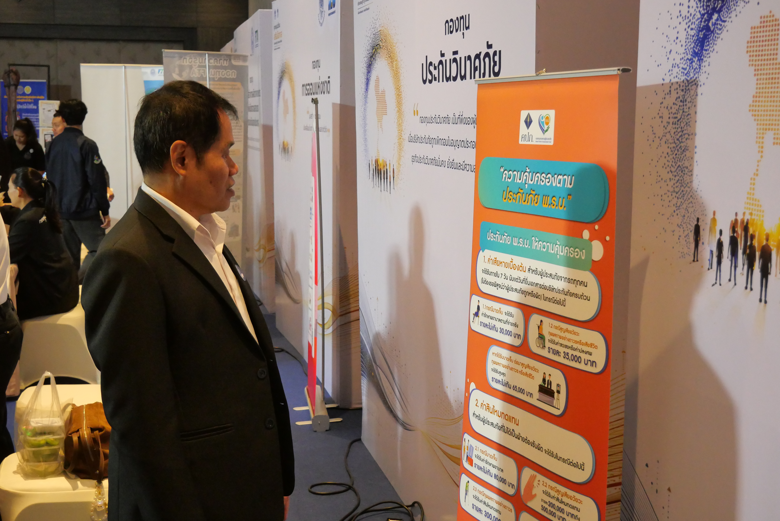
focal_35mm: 47
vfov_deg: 28.7
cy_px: 260
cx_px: 390
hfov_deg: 41.9
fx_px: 1019
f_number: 5
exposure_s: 1/125
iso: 3200
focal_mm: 23
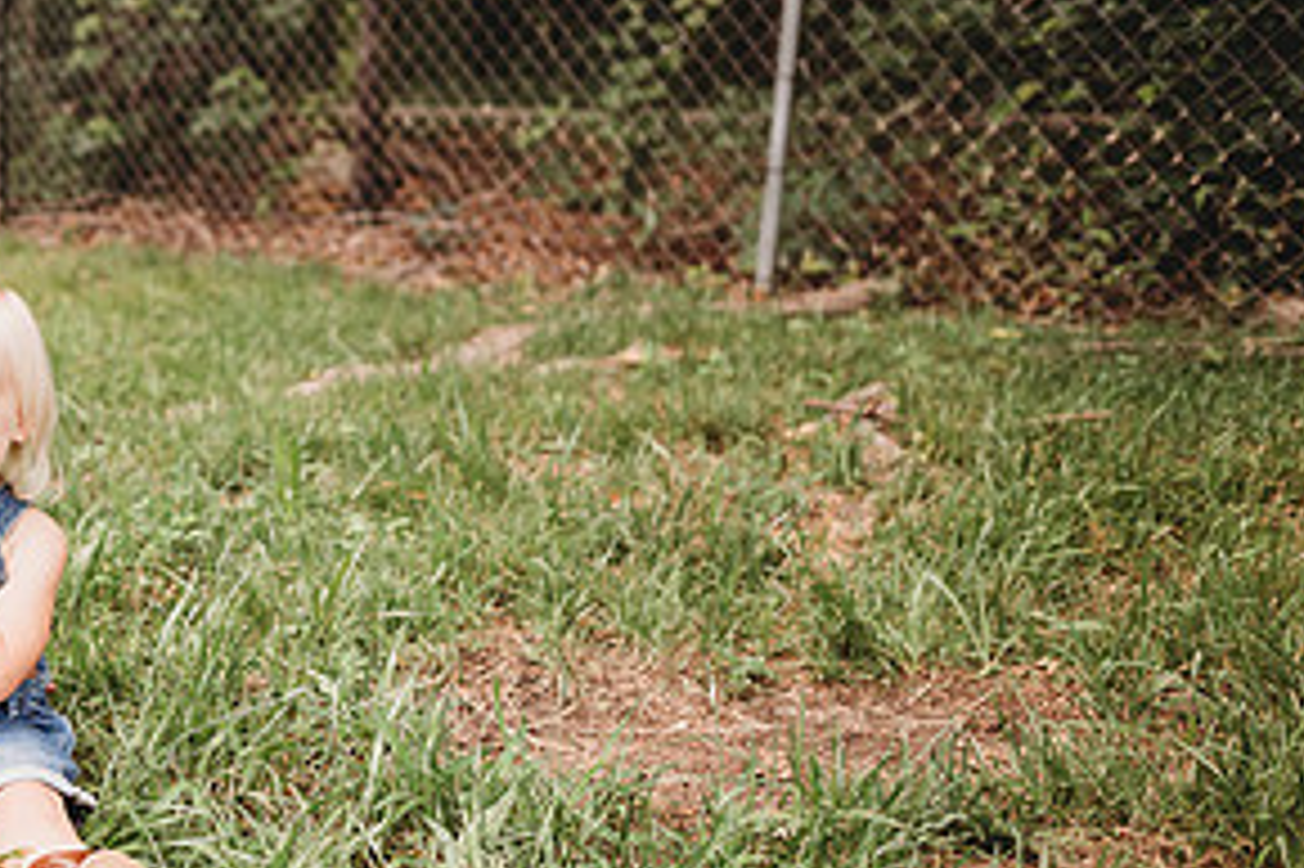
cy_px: 488
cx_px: 13
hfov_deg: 37.0
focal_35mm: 48
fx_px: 1738
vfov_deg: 28.0
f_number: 2.2
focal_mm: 24
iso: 100
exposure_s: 1/400
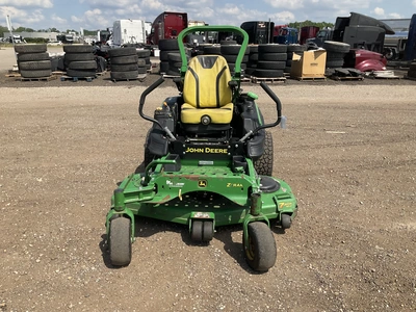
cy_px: 156
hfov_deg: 61.7
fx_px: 349
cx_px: 208
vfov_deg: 48.2
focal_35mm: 29
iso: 25
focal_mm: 3
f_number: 1.8
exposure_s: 1/1730
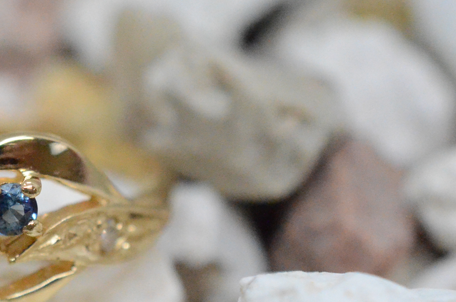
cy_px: 204
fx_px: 2010
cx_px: -29
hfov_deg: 12.7
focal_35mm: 159
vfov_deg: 8.6
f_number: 6.3
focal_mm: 40
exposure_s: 1/2500
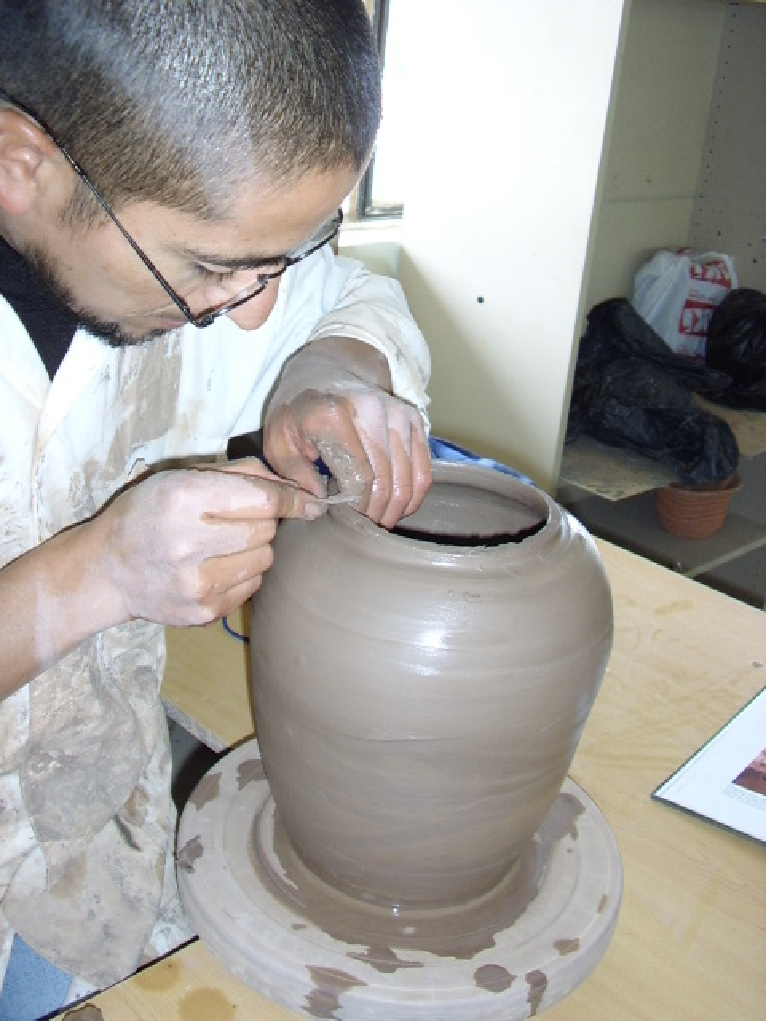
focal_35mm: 33
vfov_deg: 55.4
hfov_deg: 42.9
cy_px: 510
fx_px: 974
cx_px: 383
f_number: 3
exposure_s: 1/60
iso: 141
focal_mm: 6.3
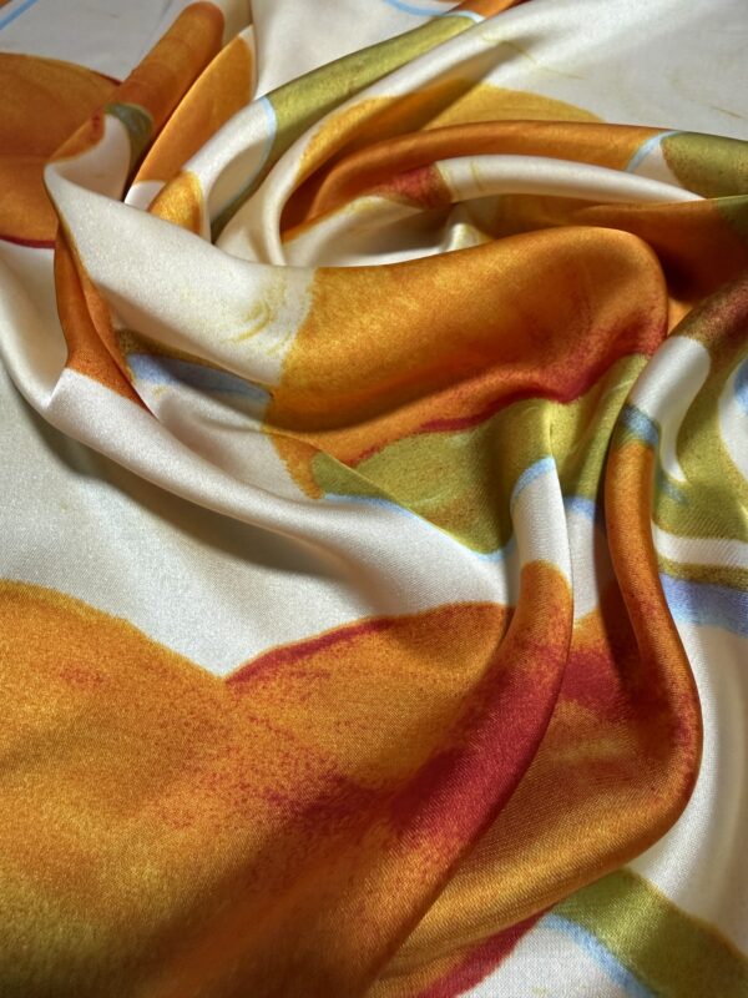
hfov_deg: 56.8
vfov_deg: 71.6
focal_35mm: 24
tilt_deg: -51.7
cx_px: 374
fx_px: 691
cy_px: 499
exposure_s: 1/50
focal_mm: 2.22
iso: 250
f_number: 2.2
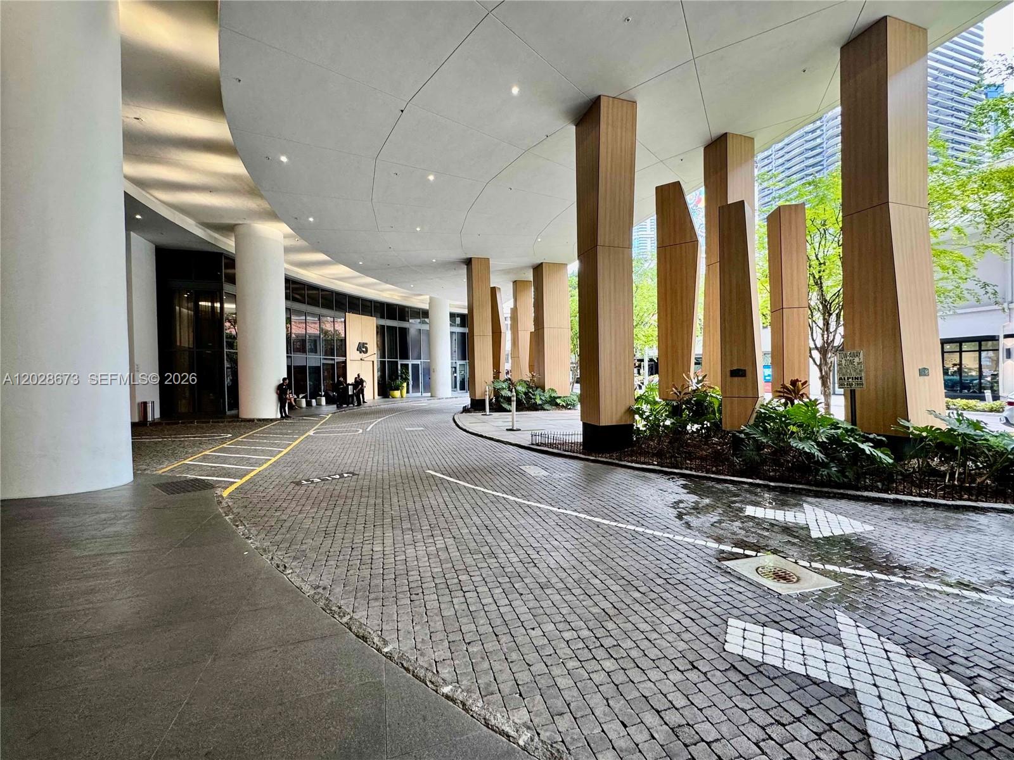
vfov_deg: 85.7
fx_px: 410
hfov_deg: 102.1
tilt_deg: -0.8
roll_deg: +1.1
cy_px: 380
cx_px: 507
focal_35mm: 14
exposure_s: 1/120
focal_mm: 2.22
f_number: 2.2
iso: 200
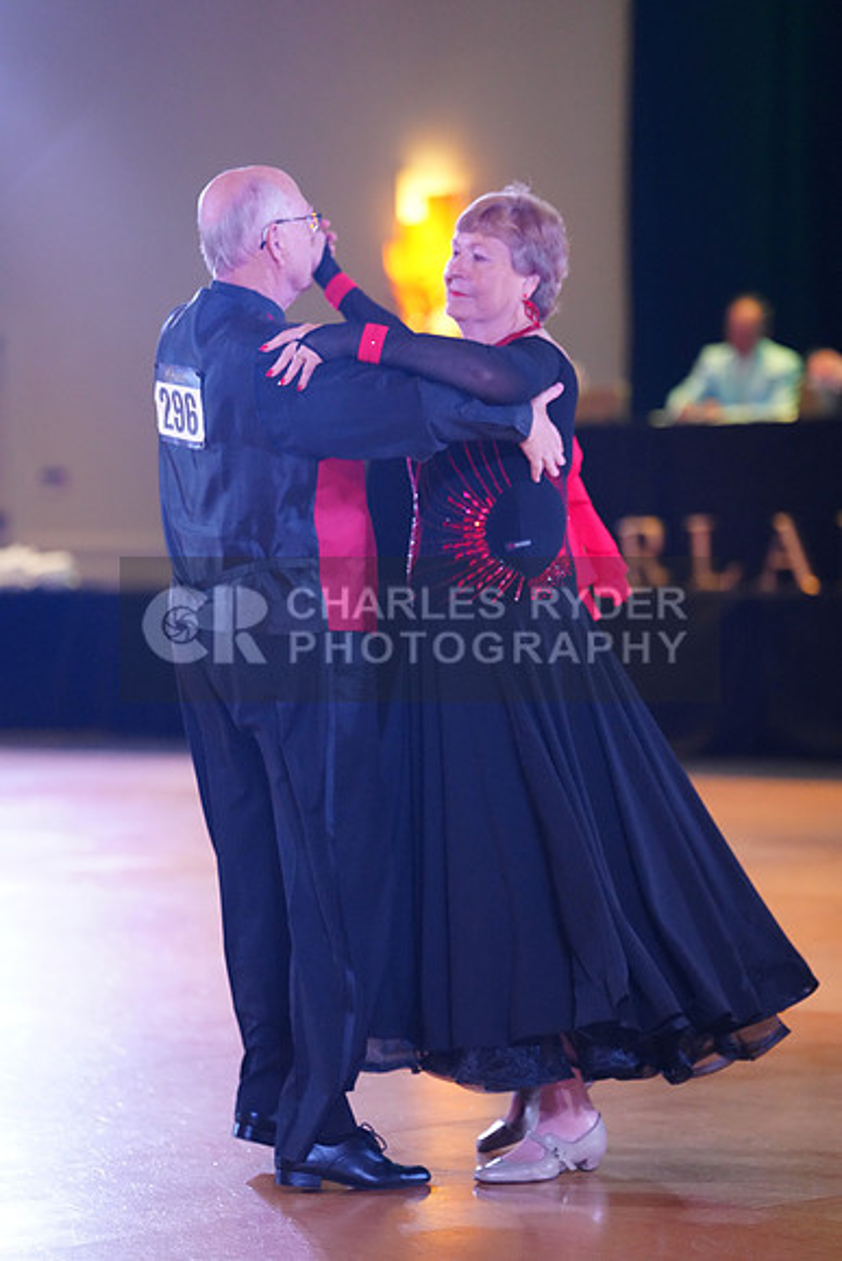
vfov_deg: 14.1
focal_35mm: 146
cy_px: 630
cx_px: 421
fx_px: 5119
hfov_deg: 9.4
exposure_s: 1/400
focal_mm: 146
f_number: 2.8
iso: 5000
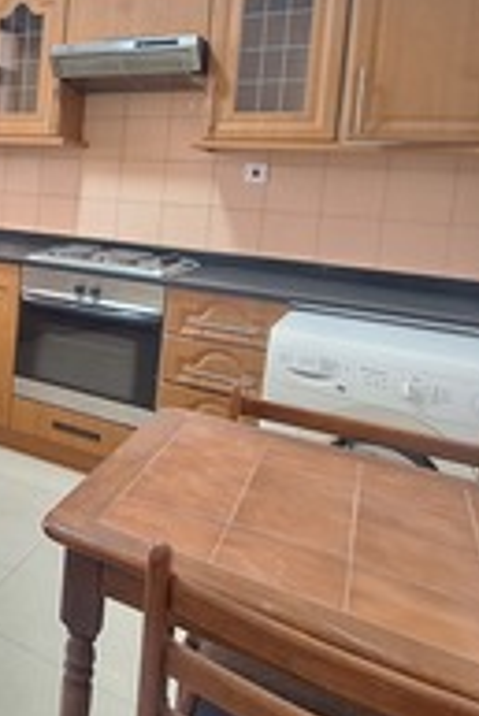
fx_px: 637
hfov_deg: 30.9
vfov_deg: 56.6
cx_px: -162
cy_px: 206
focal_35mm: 32
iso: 200
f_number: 2.2
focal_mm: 1.74
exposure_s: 1/50
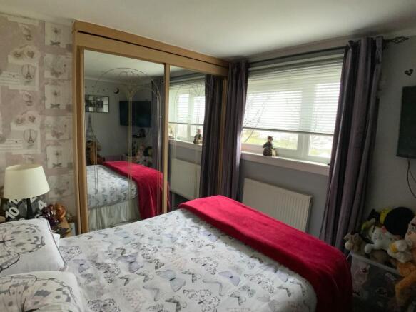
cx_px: 208
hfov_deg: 61.7
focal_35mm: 29
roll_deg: -1.8
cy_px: 156
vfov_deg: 48.2
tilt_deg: -9.7
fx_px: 348
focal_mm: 3
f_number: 1.8
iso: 320
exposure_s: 1/40
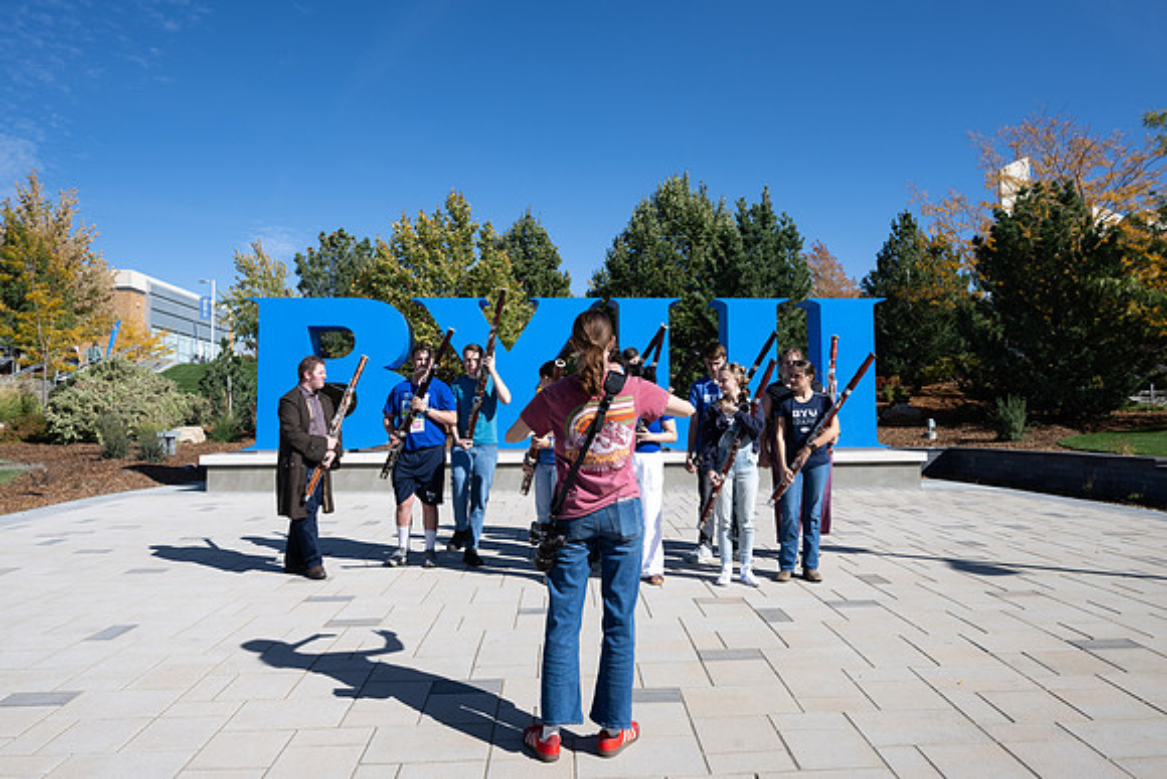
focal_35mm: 24
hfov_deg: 73.2
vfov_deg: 52.7
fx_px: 785
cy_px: 373
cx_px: 585
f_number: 7.1
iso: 100
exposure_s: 1/400
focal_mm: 22.5
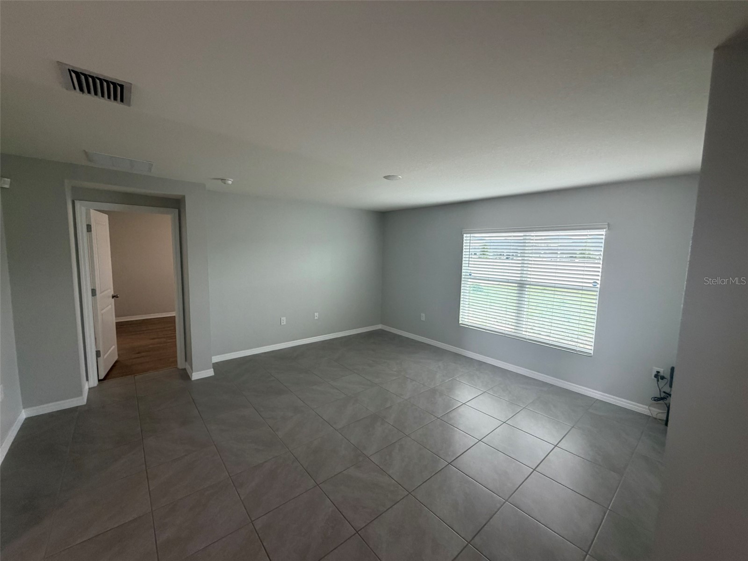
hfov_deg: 102.1
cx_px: 374
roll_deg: -0.1
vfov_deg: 85.7
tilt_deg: -4.7
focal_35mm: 14
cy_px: 280
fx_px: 303
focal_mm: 2.22
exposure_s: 1/120
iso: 200
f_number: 2.2
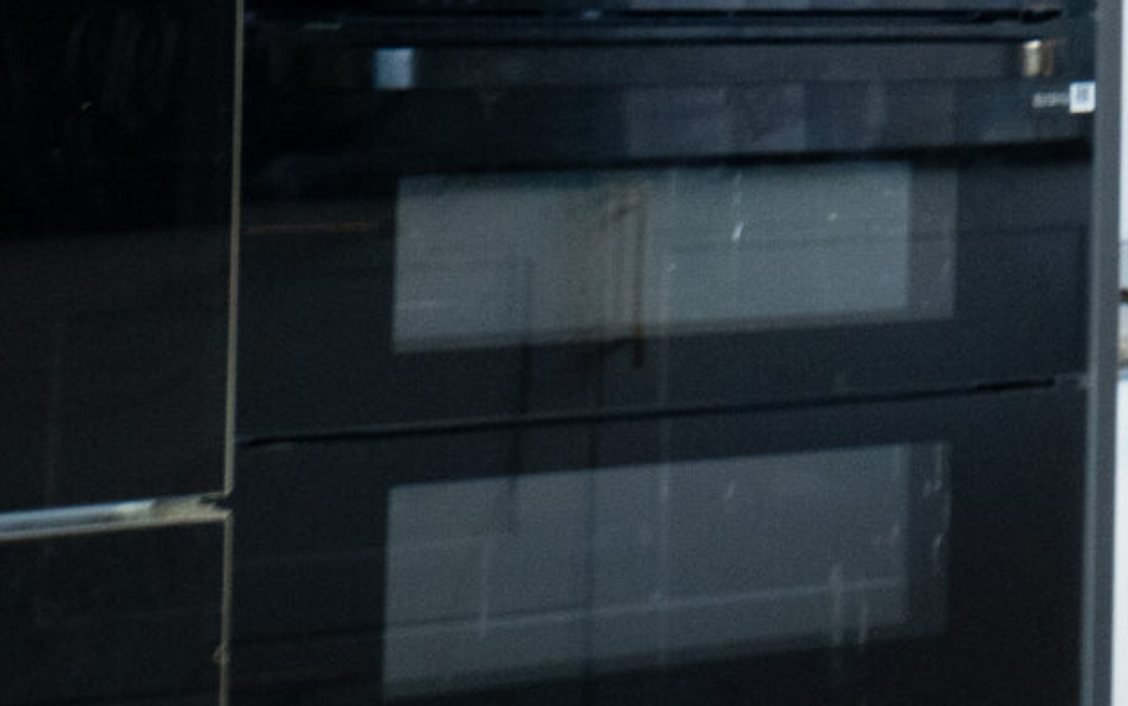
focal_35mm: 145
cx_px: 2172
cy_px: -343
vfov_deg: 8.8
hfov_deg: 12.8
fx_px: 4458
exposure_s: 1/80
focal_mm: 35
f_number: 7.1
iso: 3200
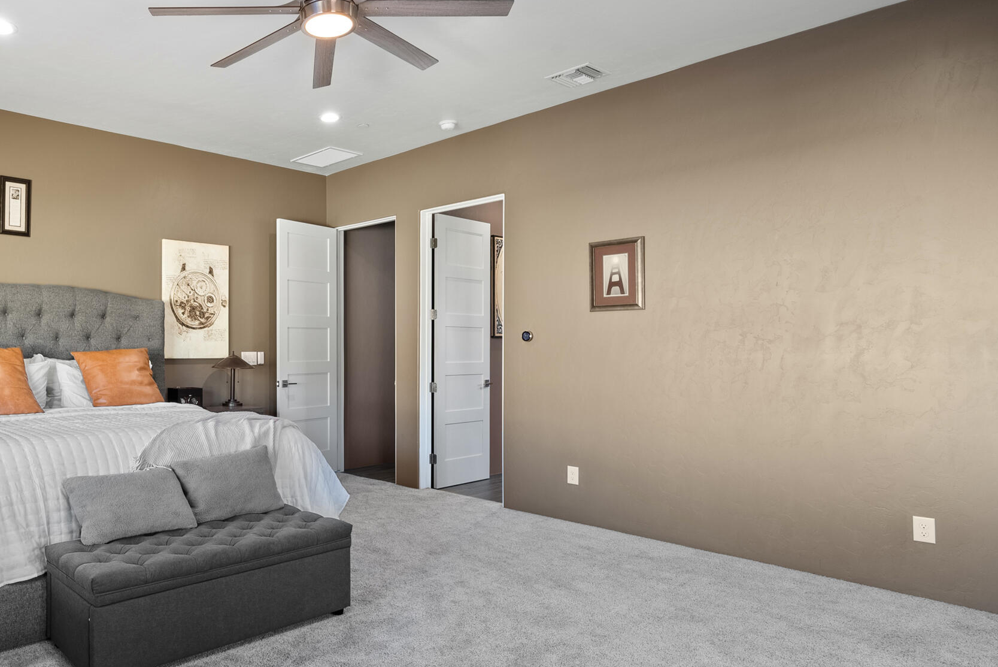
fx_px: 666
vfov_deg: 53.1
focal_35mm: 24
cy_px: 359
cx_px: 260
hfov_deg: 69.3
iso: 200
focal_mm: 16
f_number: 8
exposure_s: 2.5
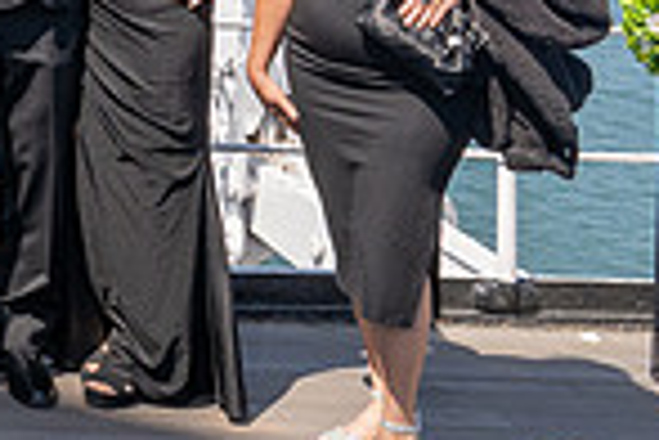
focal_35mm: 95
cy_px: -177
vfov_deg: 13.7
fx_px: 1739
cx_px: -592
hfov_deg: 16.9
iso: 200
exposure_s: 1/200
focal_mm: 24
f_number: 11
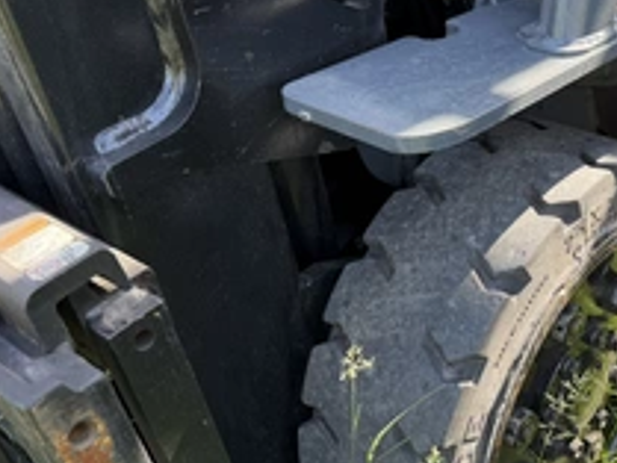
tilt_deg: -33.1
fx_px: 820
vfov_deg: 31.4
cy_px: 292
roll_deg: -0.6
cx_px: 466
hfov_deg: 40.0
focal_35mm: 46
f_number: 1.78
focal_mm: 6.76
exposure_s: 1/280
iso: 80
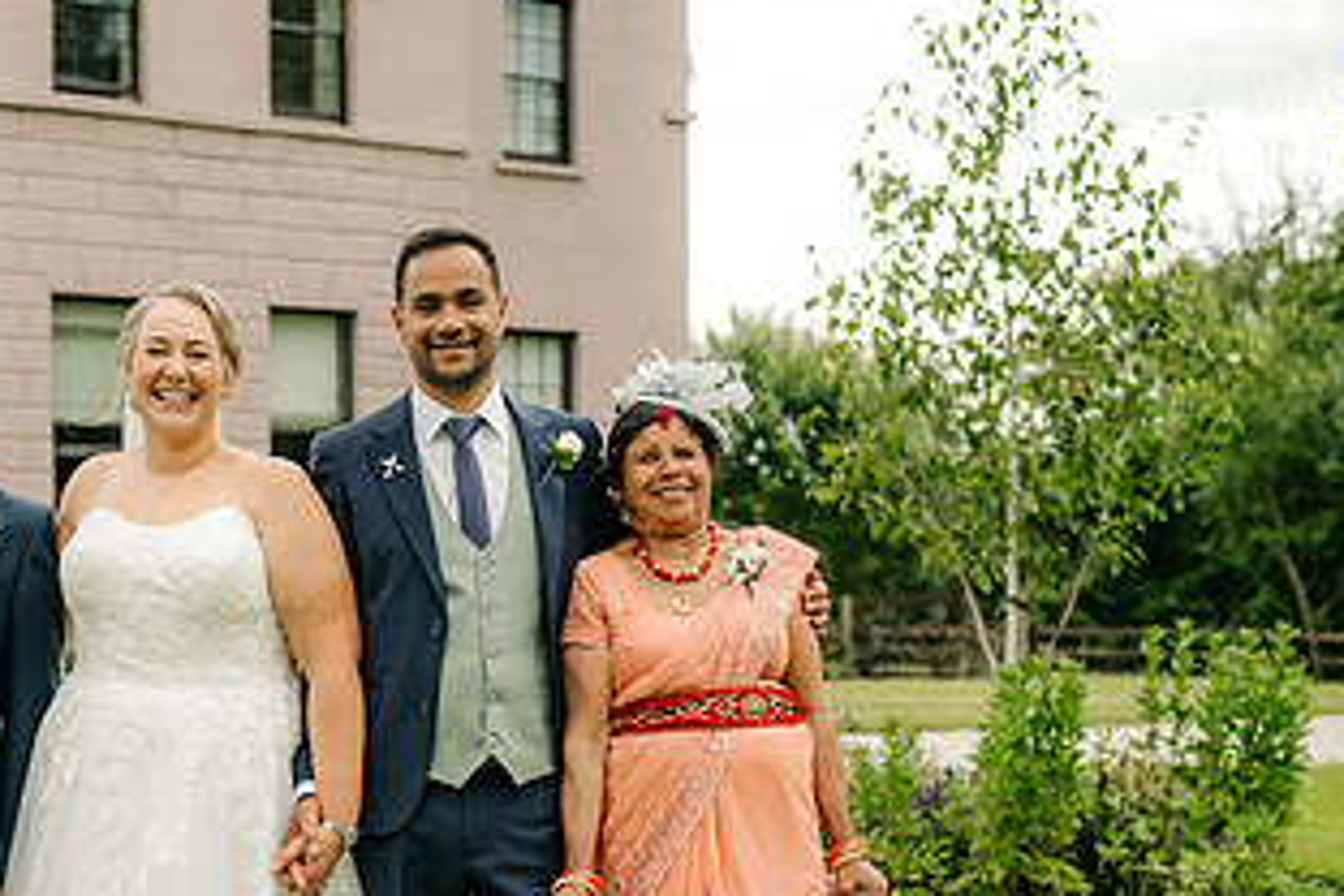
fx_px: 2426
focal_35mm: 65
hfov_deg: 30.5
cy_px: 666
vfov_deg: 20.8
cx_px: 366
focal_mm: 35
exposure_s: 1/640
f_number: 2.2
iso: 100
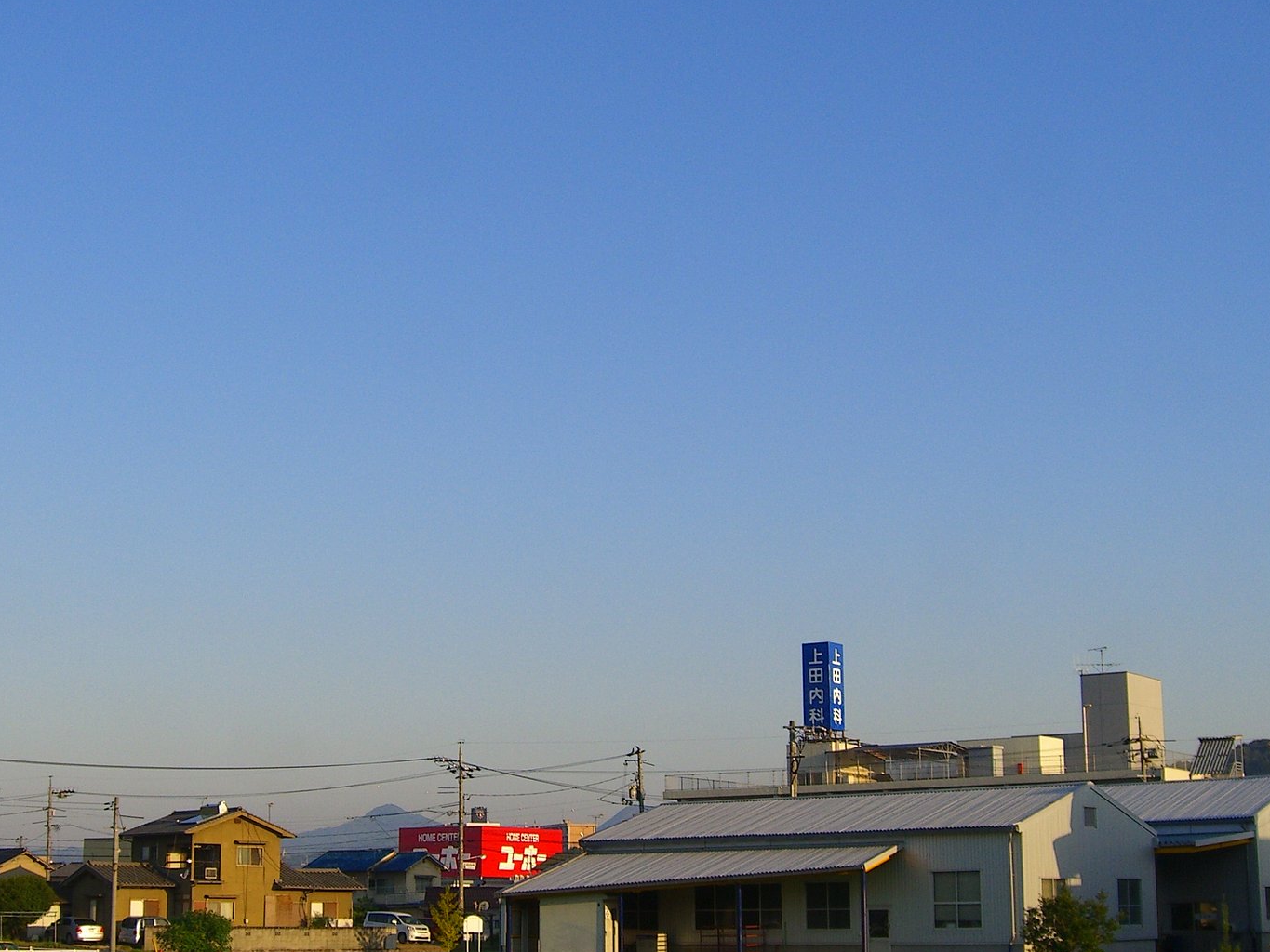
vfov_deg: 25.7
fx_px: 2091
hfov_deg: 33.8
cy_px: 443
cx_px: 577
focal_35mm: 57
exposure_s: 1/500
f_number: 4
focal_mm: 7.9
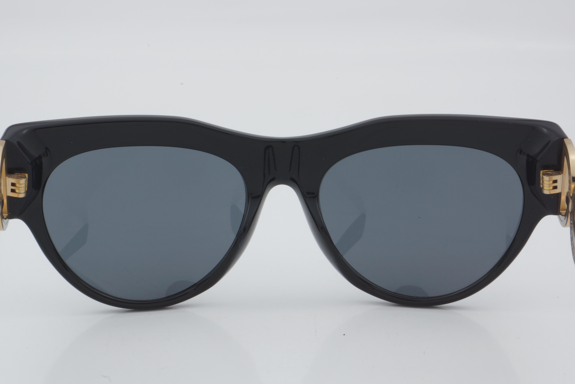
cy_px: 192
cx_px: 288
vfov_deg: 18.2
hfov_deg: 27.0
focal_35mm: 75
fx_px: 1198
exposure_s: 1/3
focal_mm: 50
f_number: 32
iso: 100
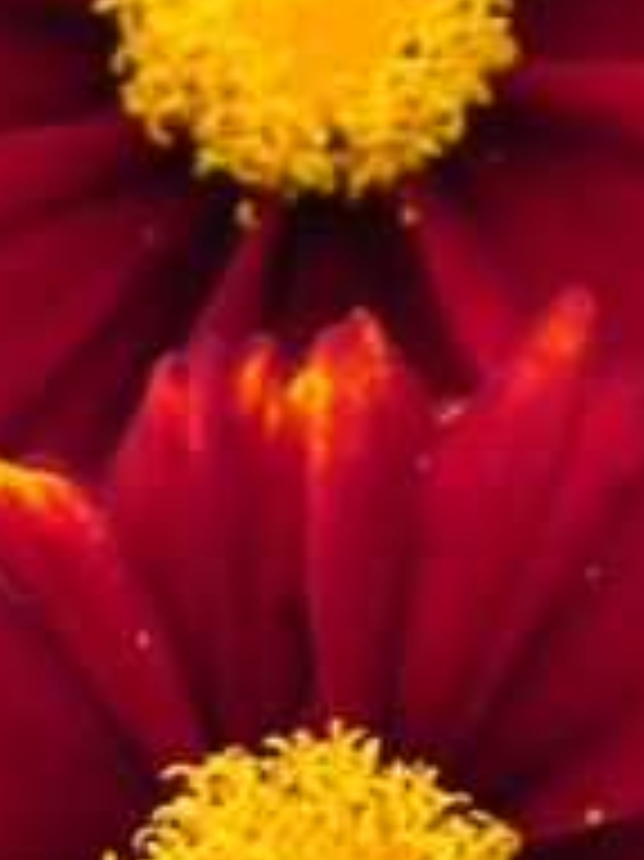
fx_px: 14999
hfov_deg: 2.5
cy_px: 702
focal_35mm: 604
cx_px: -117
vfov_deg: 3.3
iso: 160
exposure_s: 1/25
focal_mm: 25.7
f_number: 5
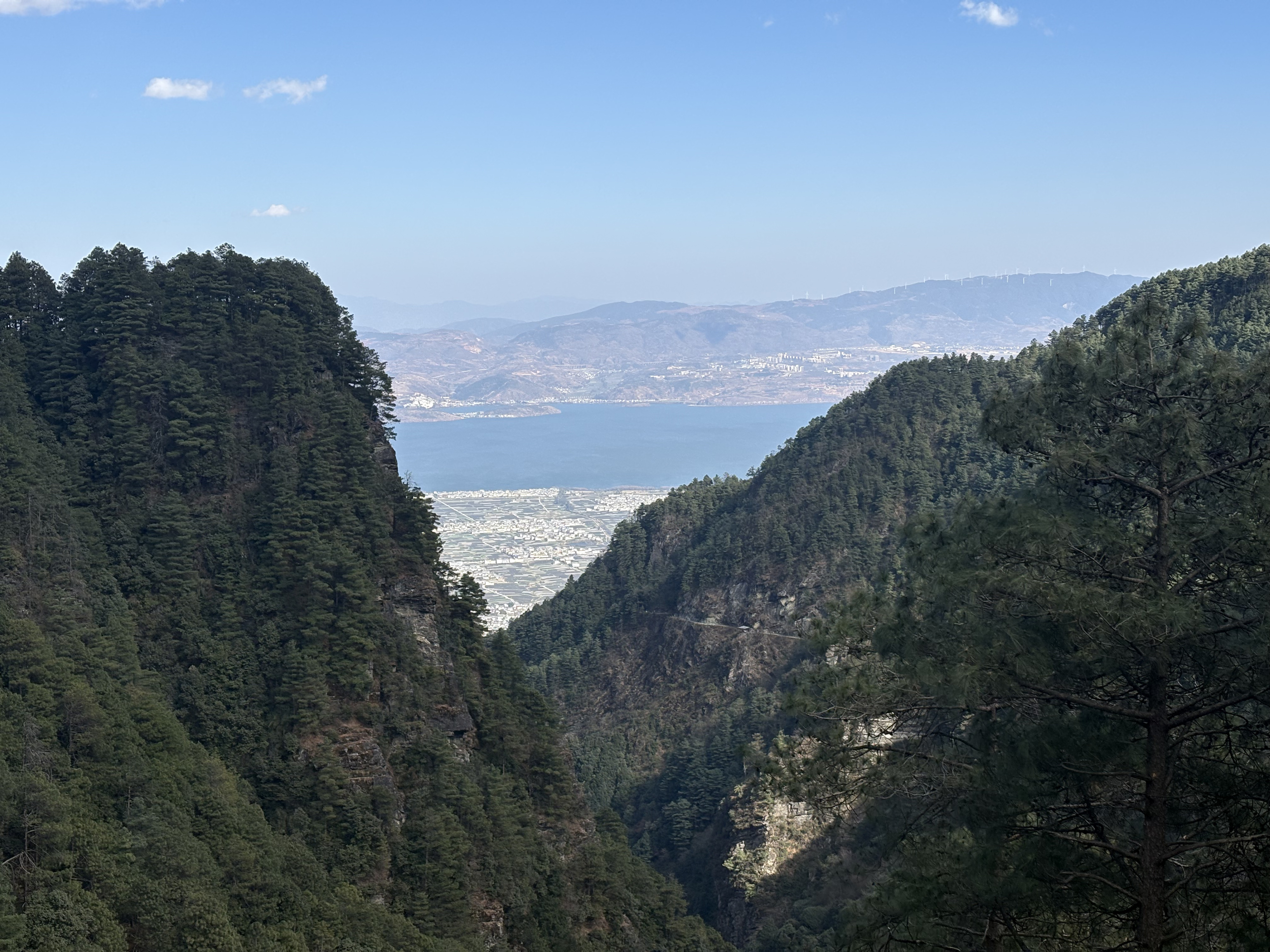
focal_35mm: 52
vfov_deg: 28.0
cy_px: 476
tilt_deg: -5.3
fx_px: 1908
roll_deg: +1.3
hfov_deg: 36.8
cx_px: 635
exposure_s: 1/2364
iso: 32
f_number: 1.6
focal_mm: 5.96
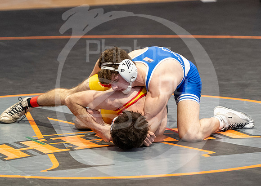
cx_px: 117
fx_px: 2082
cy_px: 79
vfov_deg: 5.1
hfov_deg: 7.2
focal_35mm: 281
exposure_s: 1/1000
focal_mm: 135
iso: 3200
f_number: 2.8
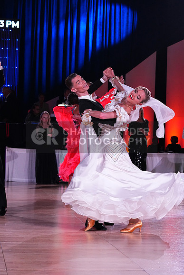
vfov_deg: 22.6
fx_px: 690
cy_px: 138
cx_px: 92
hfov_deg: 15.2
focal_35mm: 90
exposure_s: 1/320
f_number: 6.3
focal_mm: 90
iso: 5000
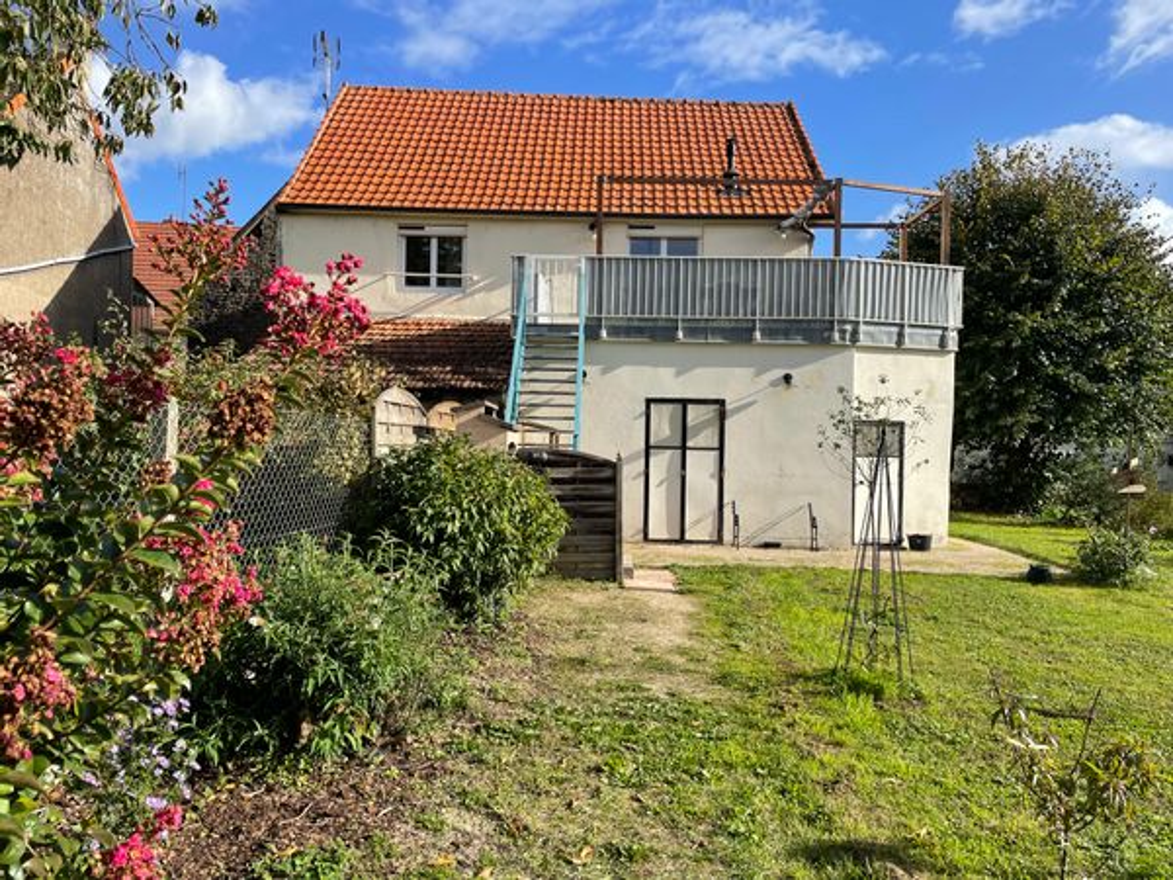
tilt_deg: +1.3
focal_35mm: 26
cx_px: 586
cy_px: 440
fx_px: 881
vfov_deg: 53.1
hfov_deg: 67.3
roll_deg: -1.9
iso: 32
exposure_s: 1/2353
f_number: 1.6
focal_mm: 4.2
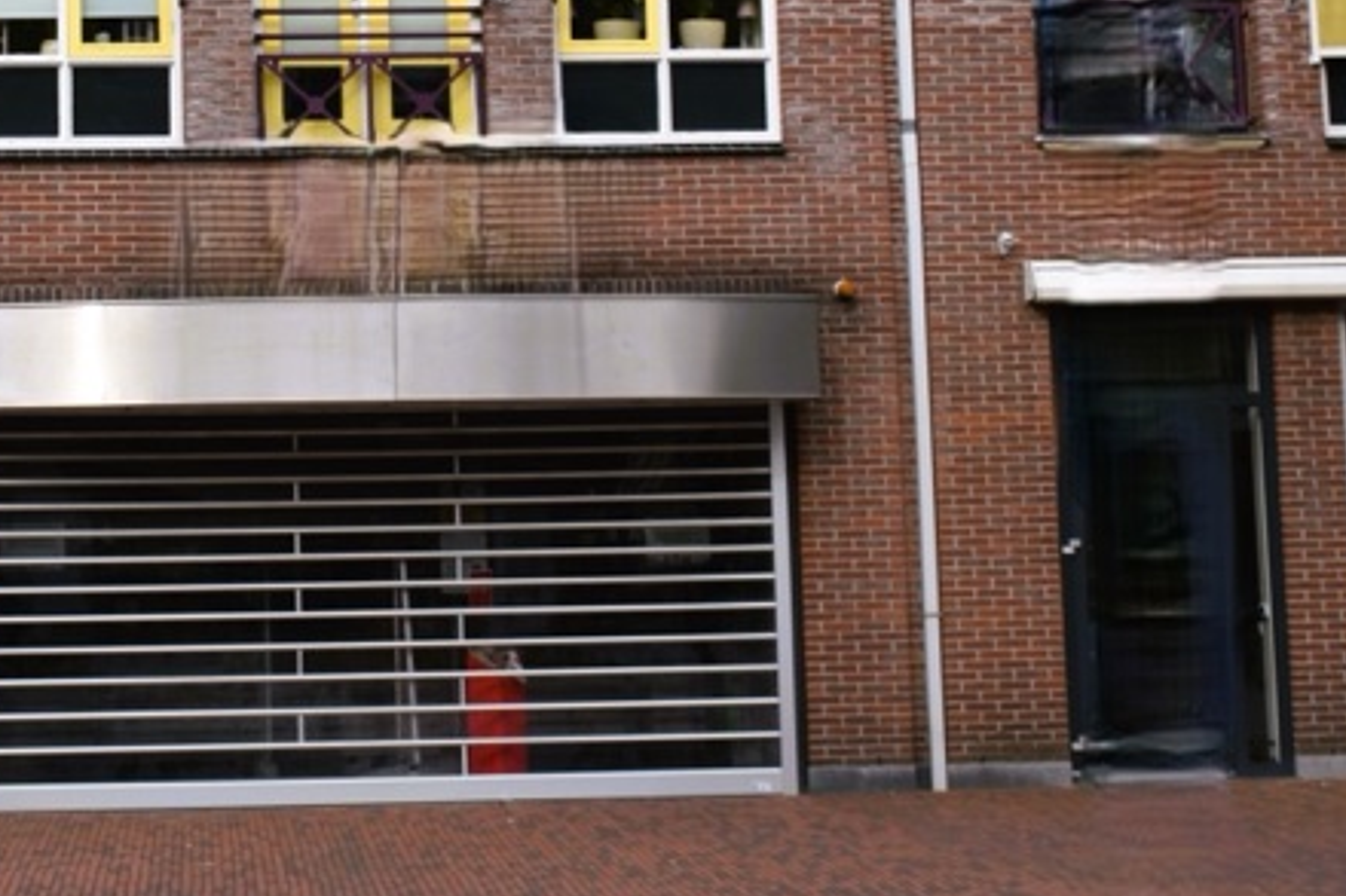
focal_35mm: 90
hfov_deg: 22.3
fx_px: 3364
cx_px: 272
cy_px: -34
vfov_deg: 14.9
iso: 100
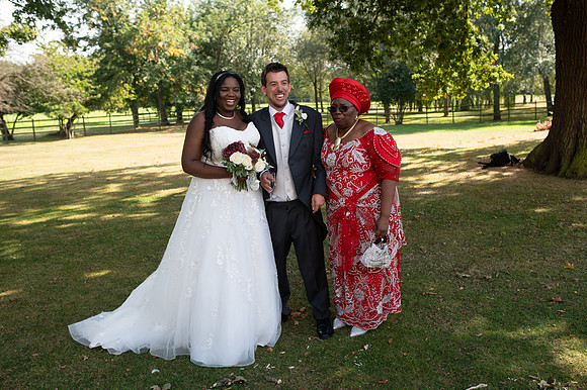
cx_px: 294
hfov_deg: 54.5
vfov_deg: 37.8
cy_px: 195
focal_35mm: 35
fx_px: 570
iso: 100
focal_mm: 35
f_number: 4
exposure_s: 1/200
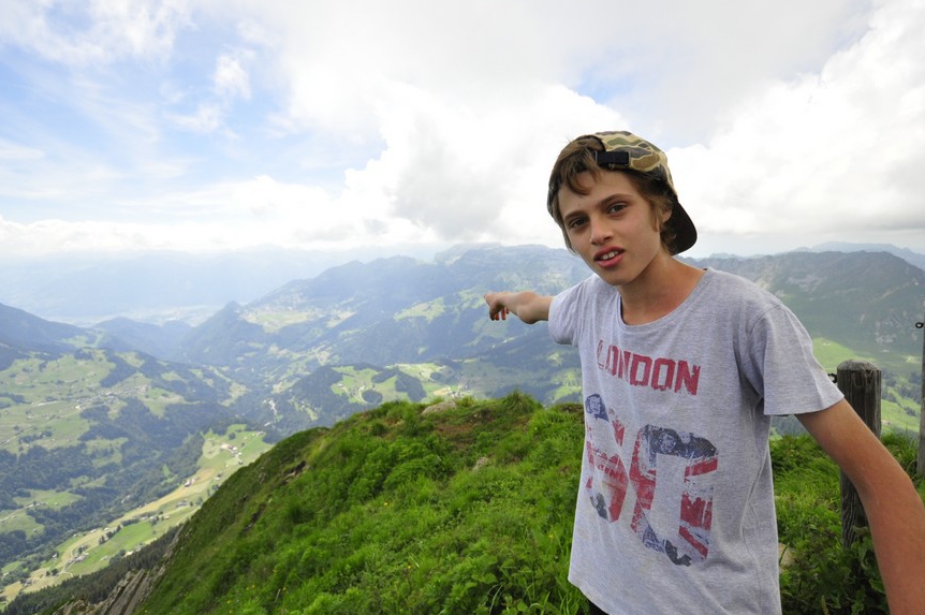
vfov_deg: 62.9
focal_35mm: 20
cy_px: 316
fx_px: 503
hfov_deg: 85.2
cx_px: 461
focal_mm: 11
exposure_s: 1/4000
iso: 800
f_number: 5.6
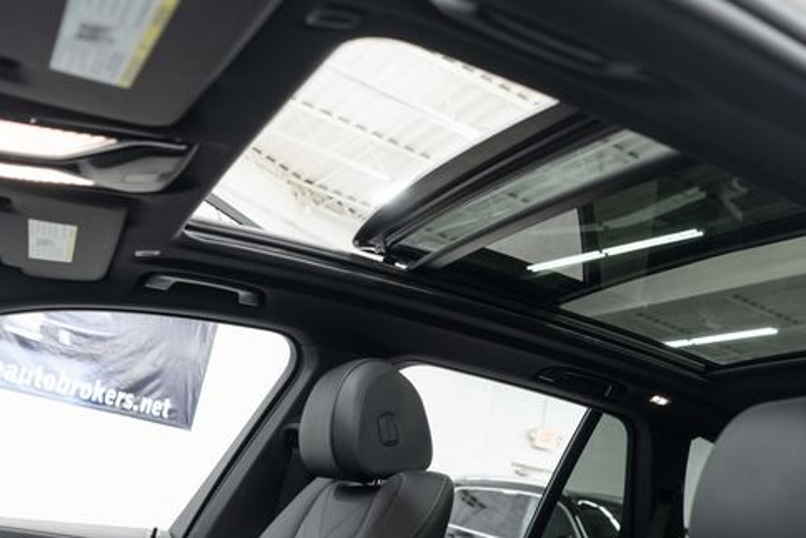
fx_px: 829
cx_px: 516
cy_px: 322
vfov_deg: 35.8
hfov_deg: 51.2
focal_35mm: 37
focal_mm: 28
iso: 800
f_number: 3.2
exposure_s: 1/40
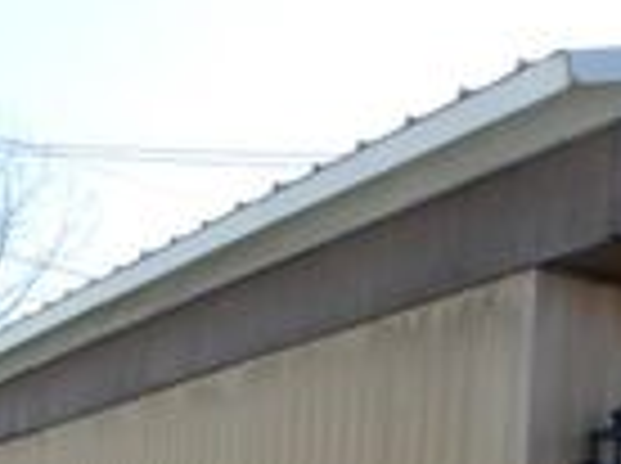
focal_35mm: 87
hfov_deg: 22.5
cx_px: 400
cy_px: 728
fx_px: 1558
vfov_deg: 15.4
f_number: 3.4
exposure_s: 1/400
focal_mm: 4.3
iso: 80
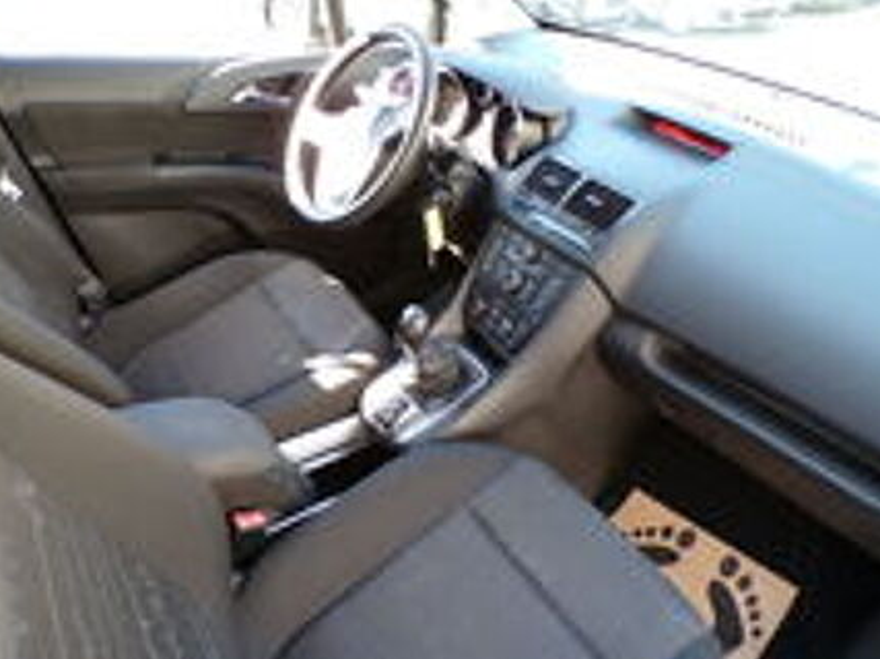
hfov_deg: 65.3
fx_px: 686
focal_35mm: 27
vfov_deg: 51.3
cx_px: 443
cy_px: 319
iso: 109
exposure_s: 1/34
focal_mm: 4.3
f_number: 3
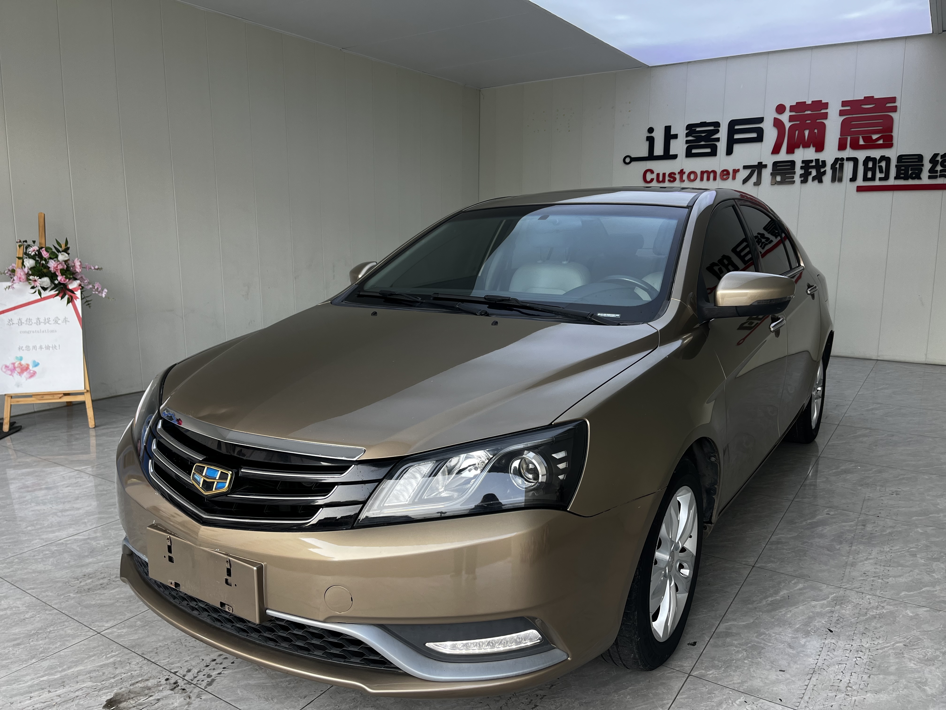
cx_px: 473
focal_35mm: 26
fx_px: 711
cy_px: 355
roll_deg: -0.1
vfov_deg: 53.1
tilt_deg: -10.1
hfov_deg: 67.3
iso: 40
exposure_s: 1/170
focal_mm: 5.1
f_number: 1.6
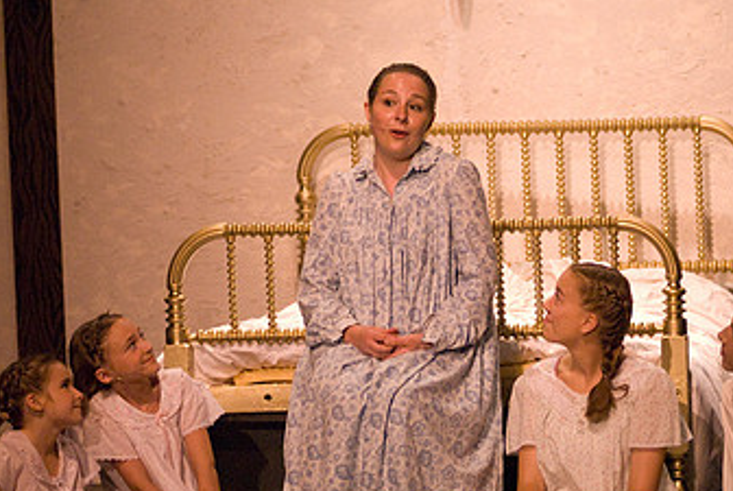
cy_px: 316
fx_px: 6116
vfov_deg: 4.6
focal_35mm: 300
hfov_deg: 6.9
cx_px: 395
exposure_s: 1/160
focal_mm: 116
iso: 1600
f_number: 2.8
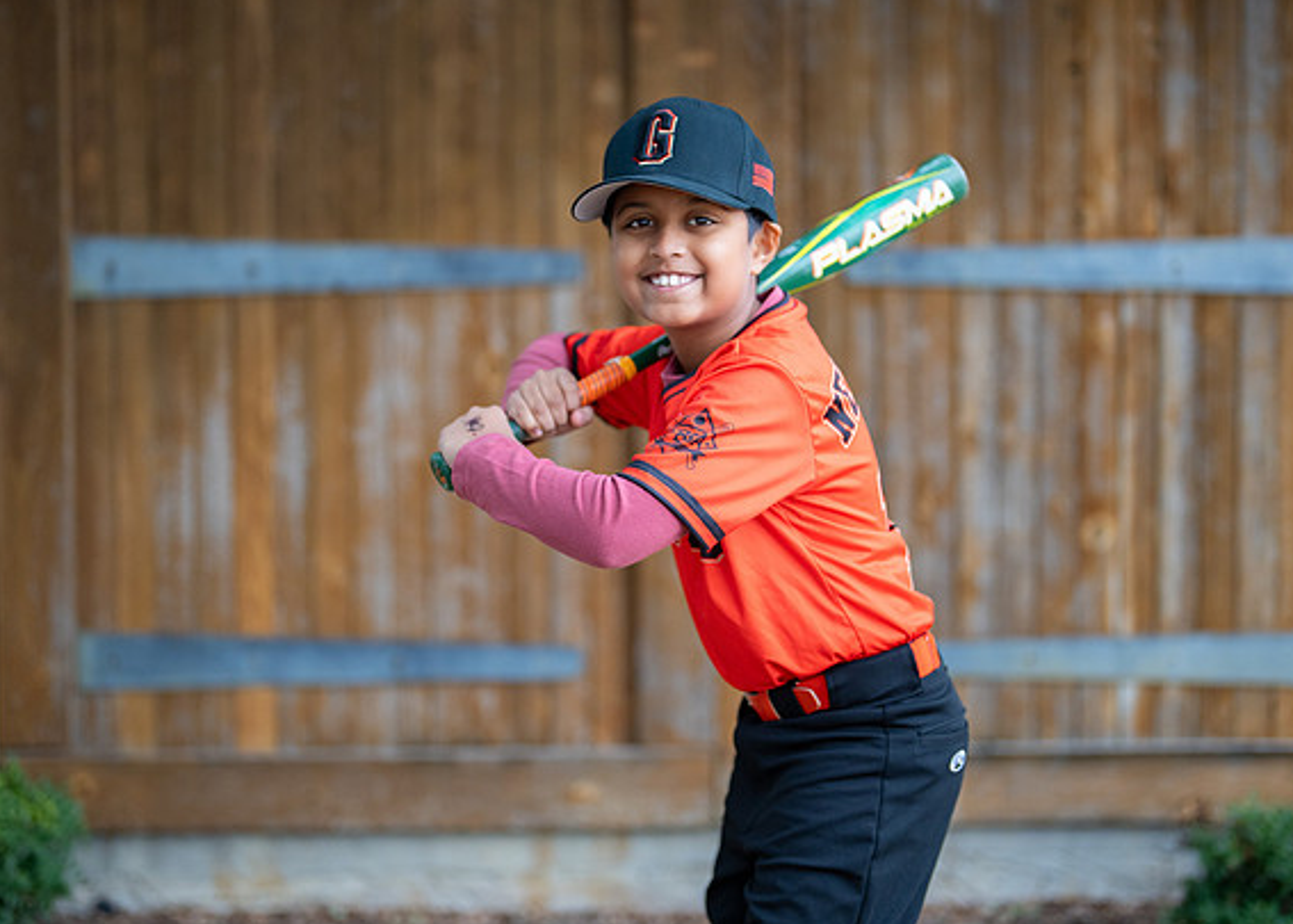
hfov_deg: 31.2
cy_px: 419
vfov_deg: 22.6
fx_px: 2314
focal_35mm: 63
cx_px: 660
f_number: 1.2
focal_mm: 50
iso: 500
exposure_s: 1/640
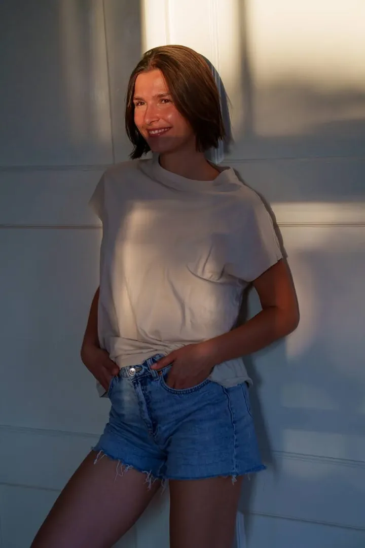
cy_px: 274
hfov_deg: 16.1
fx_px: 1293
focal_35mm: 85
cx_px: 182
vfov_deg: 23.9
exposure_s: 1/200
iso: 400
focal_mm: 85
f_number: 9
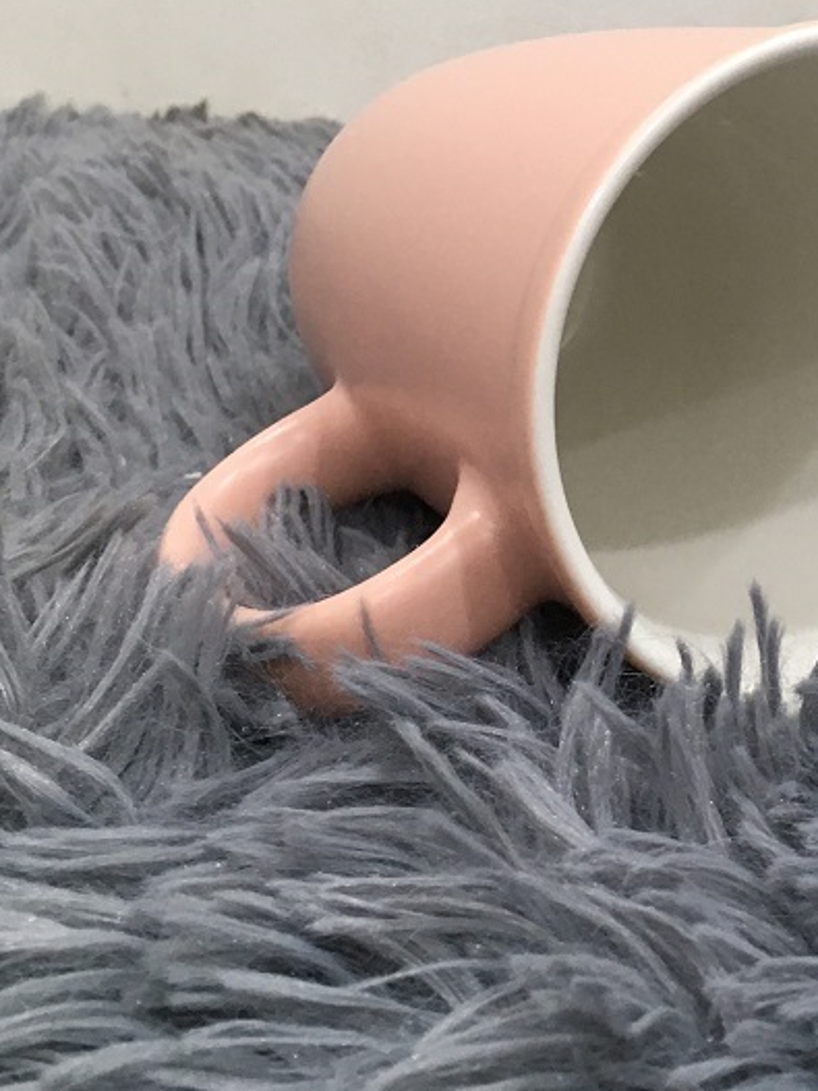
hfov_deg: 21.8
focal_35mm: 66
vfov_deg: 28.6
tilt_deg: -13.7
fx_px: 2080
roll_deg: -1.6
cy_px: 172
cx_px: 702
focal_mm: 4.15
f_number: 2.2
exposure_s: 1/33
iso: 100
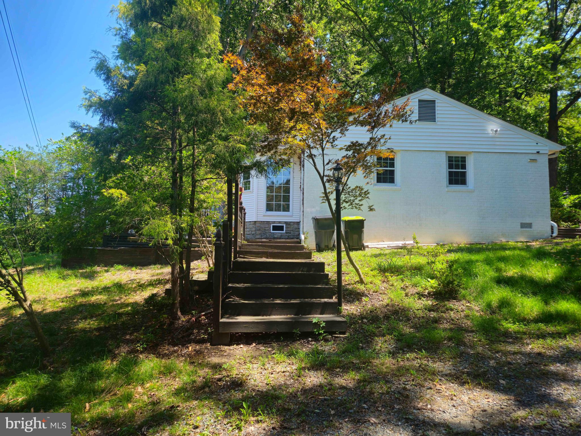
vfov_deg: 58.9
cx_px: 290
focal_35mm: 23
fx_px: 386
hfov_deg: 73.9
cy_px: 218
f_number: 1.8
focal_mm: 5.4
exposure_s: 1/387
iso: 25
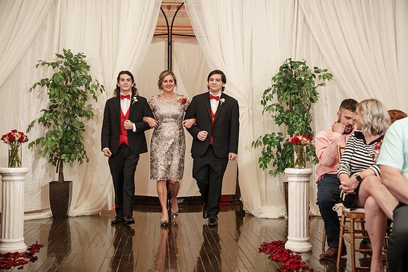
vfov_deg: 22.3
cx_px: 204
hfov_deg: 32.9
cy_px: 136
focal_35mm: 61
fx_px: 691
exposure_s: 1/160
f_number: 4
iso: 2000
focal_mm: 61
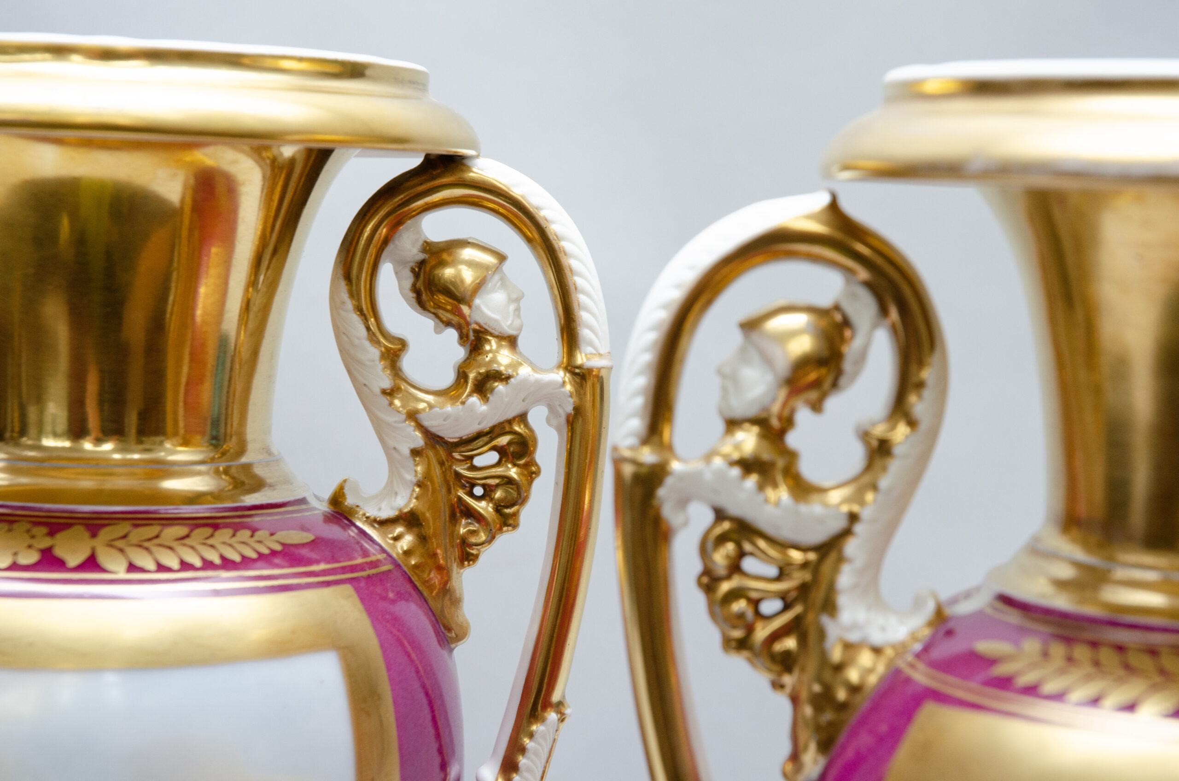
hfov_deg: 22.7
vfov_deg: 15.1
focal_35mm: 90
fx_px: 2942
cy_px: 390
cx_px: 590
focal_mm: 60
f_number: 8
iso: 200
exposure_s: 1/125
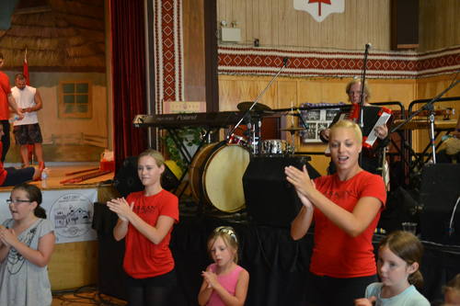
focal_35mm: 51
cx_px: 230
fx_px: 651
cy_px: 153
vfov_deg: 26.5
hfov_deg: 38.9
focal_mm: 34
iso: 2500
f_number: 4.2
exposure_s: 1/60
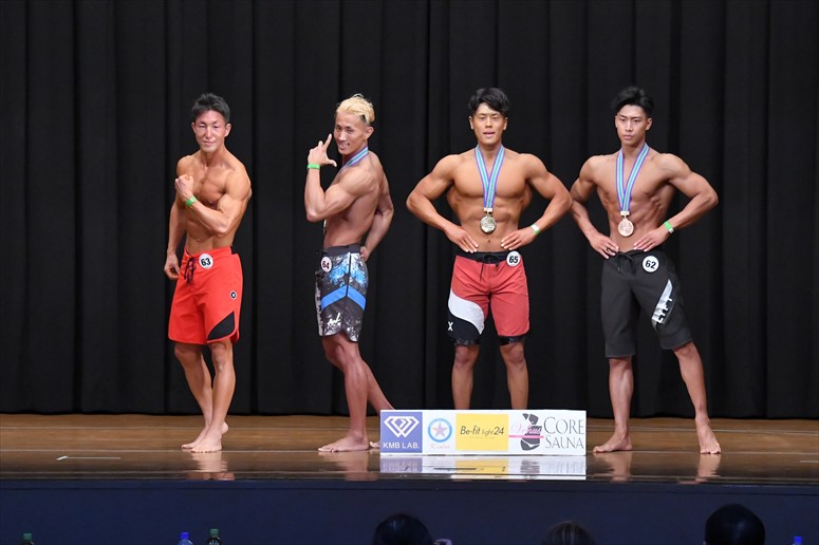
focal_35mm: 168
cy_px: 272
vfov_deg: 8.2
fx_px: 3820
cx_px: 410
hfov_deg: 12.2
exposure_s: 1/400
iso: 8000
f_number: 5.6
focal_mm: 112
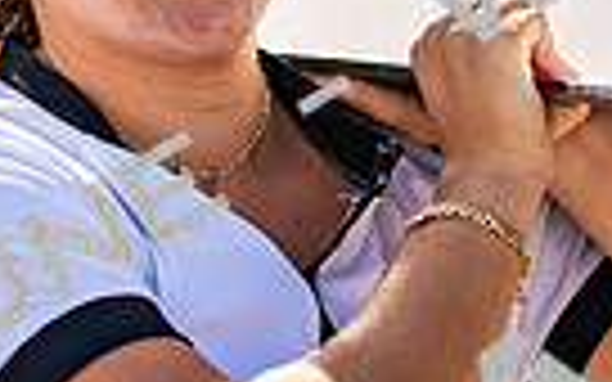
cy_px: 119
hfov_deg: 3.6
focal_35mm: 589
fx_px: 9824
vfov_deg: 2.2
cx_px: 94
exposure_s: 1/3200
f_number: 1.8
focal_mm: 135
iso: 64
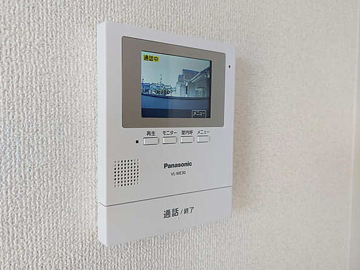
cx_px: 173
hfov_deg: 69.4
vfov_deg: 54.9
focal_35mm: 25
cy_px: 134
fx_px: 260
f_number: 1.8
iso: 25
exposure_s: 1/40
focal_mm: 5.23
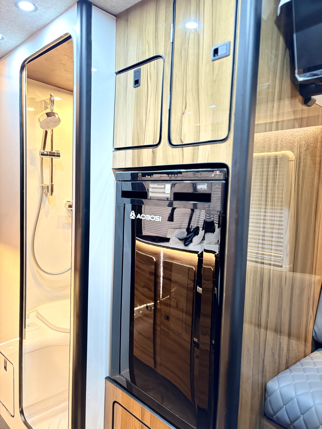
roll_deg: -3.4
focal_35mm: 26
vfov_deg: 67.3
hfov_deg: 53.1
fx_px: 322
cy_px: 214
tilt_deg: -5.0
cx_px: 161
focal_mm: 5.96
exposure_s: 1/29
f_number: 1.6
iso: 640
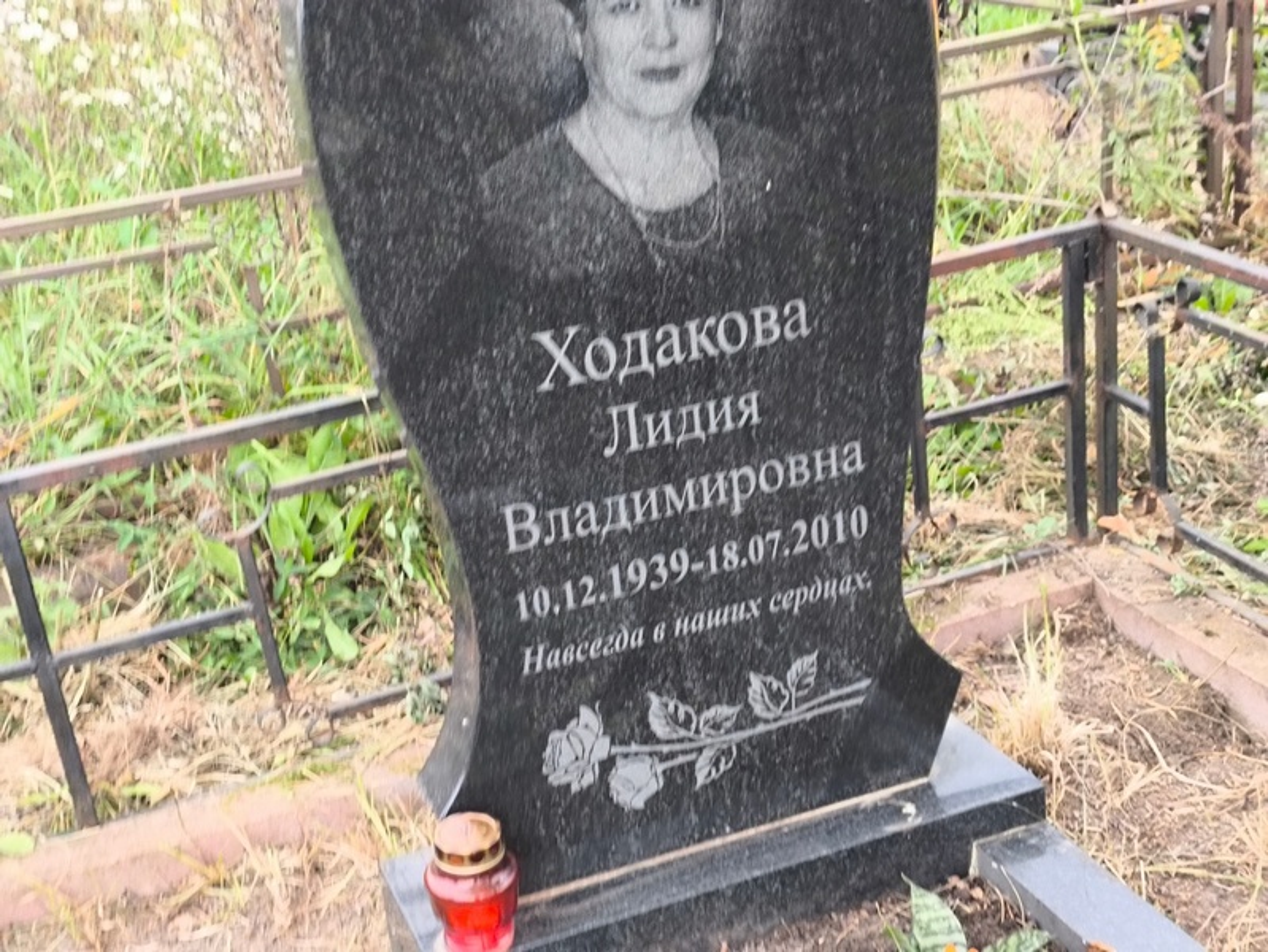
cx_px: 634
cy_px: 476
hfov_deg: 38.2
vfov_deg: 29.1
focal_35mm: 50
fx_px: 1832
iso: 64
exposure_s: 1/60
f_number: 1.7
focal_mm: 4.71
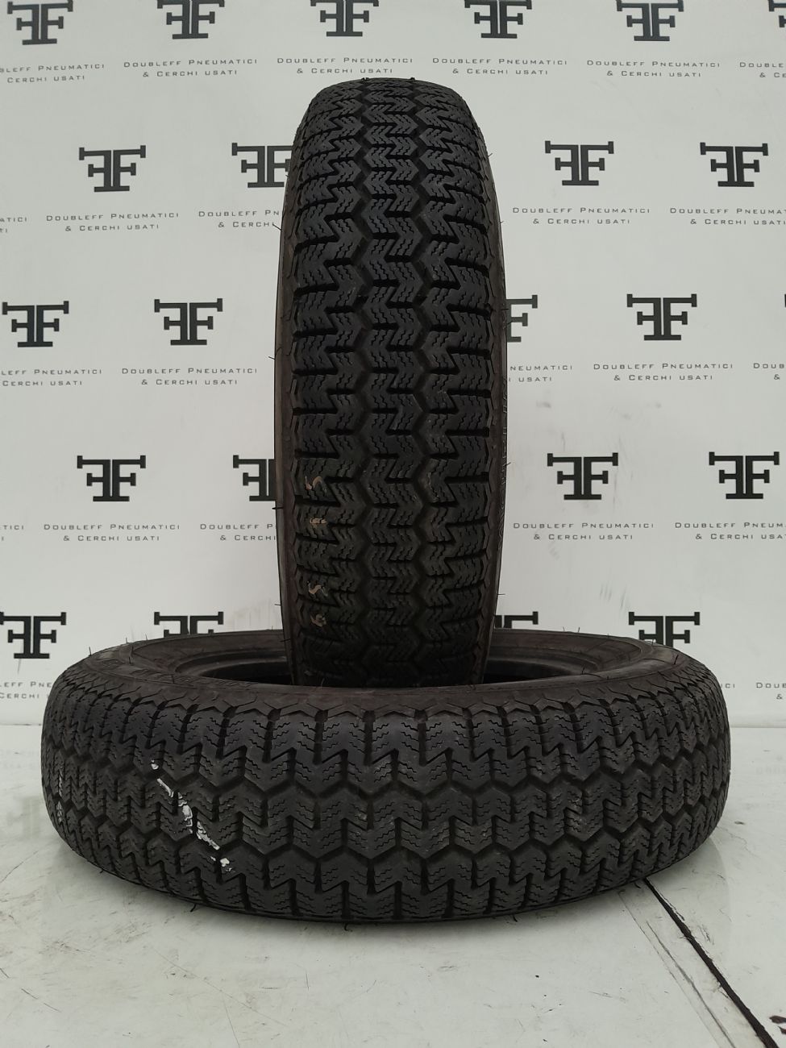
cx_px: 393
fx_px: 787
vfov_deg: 67.3
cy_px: 524
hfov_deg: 53.1
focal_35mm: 26
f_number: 1.8
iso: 320
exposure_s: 1/33
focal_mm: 3.98
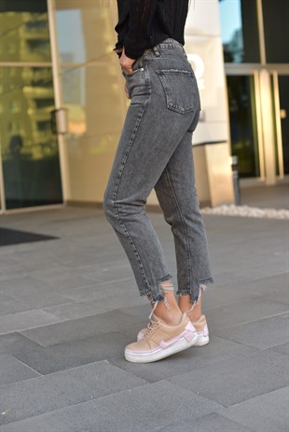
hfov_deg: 27.0
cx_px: 144
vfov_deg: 39.6
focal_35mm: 50
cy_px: 216
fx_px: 601
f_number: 3.2
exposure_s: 1/400
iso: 640
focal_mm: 50
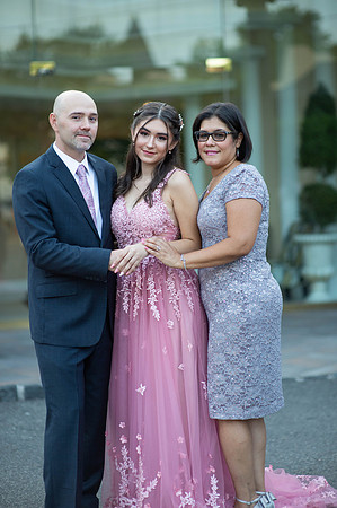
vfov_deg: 23.9
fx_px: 1196
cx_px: 168
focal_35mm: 85
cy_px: 254
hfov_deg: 16.0
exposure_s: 1/500
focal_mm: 85
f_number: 2
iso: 250
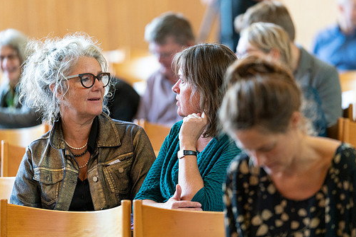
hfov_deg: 8.9
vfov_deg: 6.0
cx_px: 196
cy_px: 107
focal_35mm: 231
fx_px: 2285
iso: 2500
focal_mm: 200
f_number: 2.8
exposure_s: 1/320
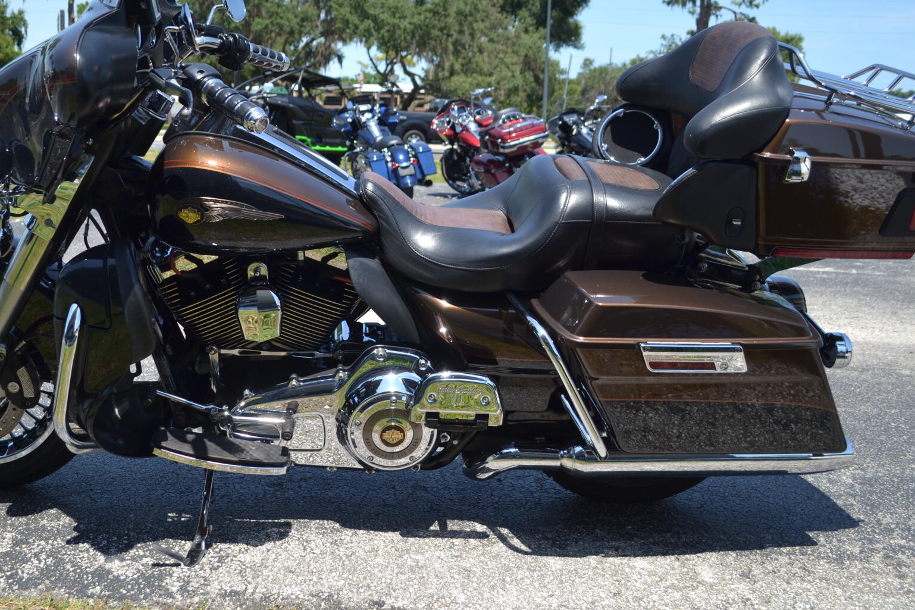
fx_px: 991
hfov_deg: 49.4
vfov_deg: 34.1
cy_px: 249
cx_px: 401
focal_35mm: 39
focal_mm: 20
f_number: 3.8
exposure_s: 1/640
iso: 100
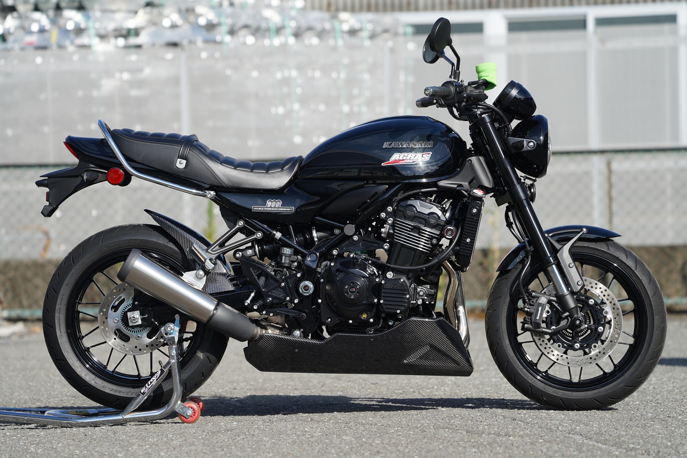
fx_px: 4770
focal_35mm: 250
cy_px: 229
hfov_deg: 8.2
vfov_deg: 5.5
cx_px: 344
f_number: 5.6
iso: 100
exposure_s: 1/400
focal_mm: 250
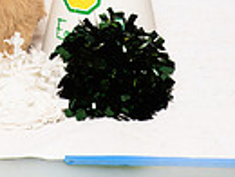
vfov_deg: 7.6
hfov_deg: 10.5
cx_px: 5
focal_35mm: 186
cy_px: -222
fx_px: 1265
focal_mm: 56
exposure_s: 1/320
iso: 800
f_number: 7.1
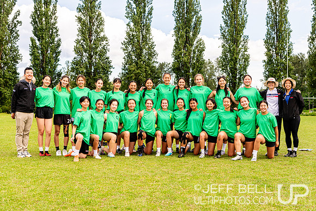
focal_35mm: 48
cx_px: 168
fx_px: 421
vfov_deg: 28.1
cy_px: 106
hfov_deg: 41.2
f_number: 5.6
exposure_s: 1/250
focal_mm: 45
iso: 72
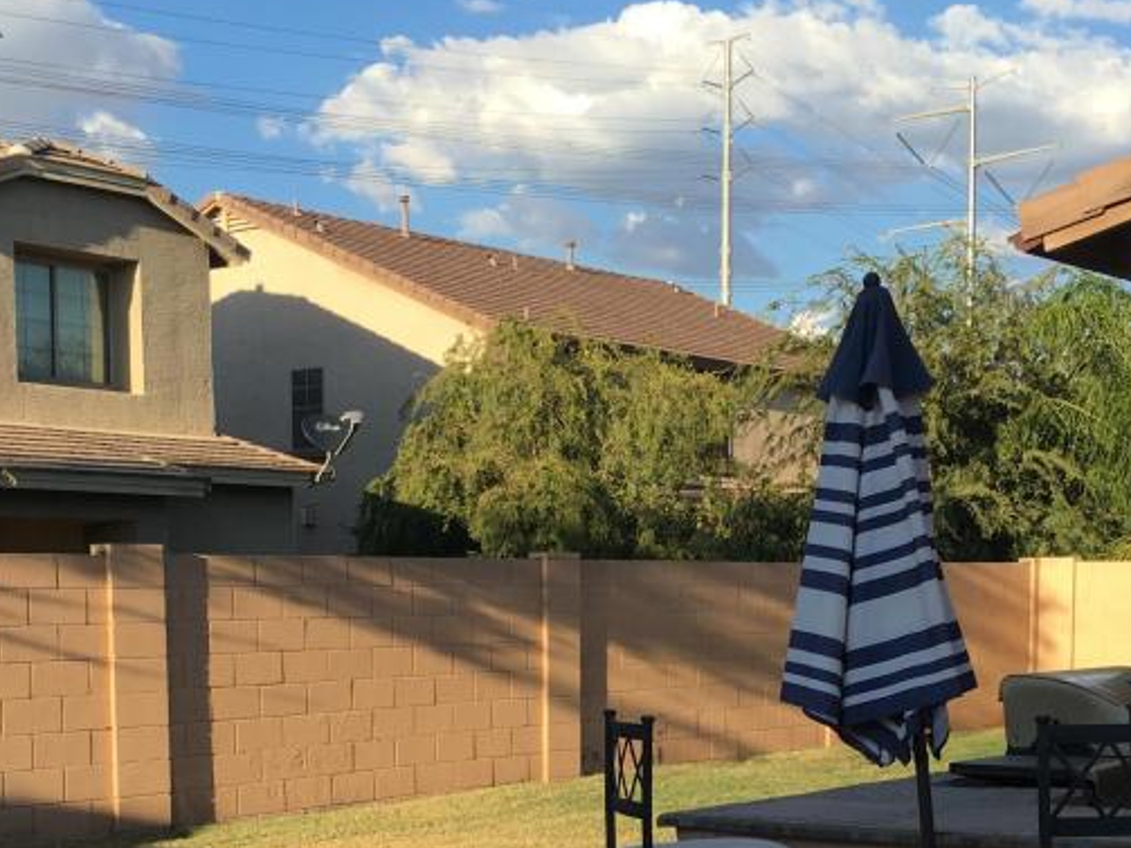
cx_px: 625
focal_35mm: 59
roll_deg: +0.1
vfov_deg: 24.1
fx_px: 1927
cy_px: 760
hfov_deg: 32.7
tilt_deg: -2.8
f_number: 2.2
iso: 25
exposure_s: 1/864
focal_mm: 4.15
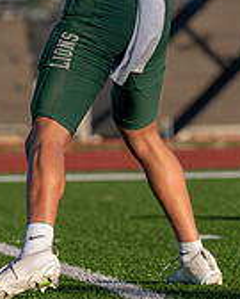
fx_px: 5525
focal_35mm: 624
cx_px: 115
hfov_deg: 2.5
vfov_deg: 3.1
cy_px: -106
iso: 320
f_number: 4.5
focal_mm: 147
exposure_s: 1/4000
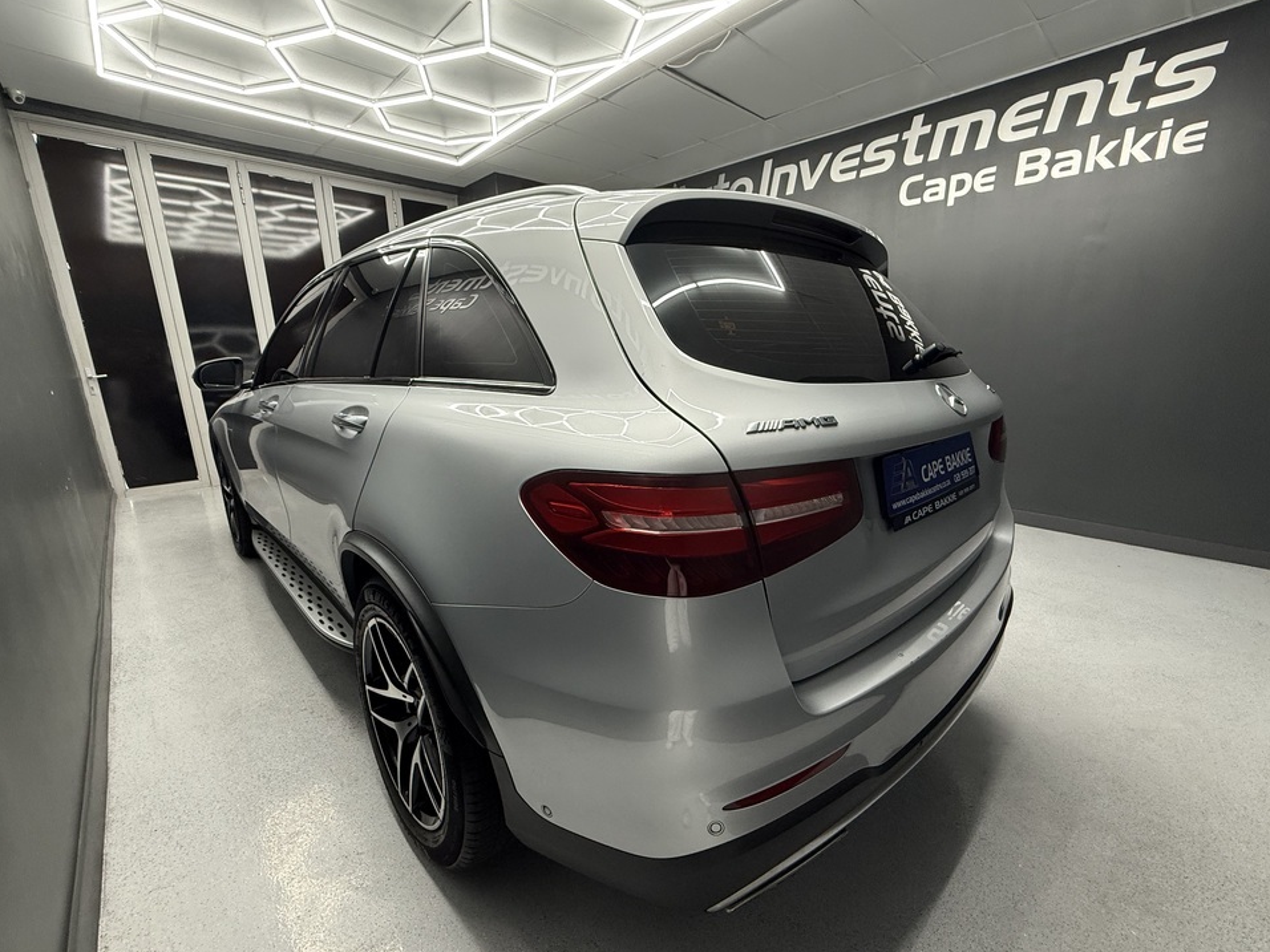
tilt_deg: -14.7
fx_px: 550
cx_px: 646
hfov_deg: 98.2
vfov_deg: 81.7
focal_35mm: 15
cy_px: 502
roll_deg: +0.6
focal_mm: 2.22
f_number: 2.2
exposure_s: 1/100
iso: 250
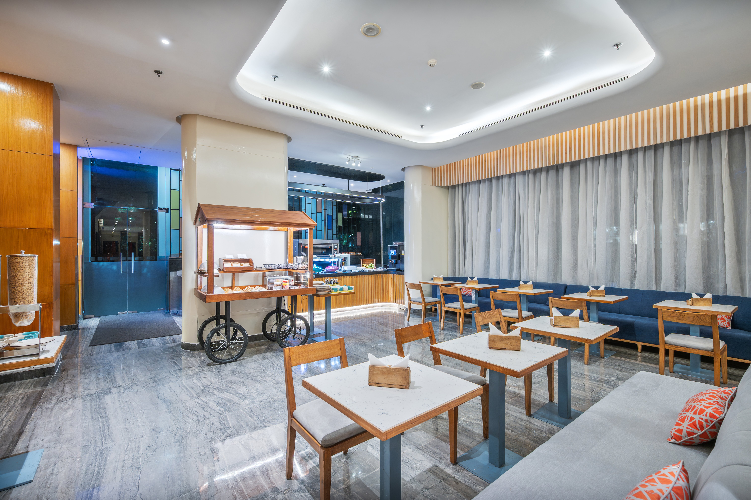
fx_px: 334
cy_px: 250
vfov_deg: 73.7
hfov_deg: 96.7
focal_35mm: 16
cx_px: 376
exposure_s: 1/40
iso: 400
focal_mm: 16
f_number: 8
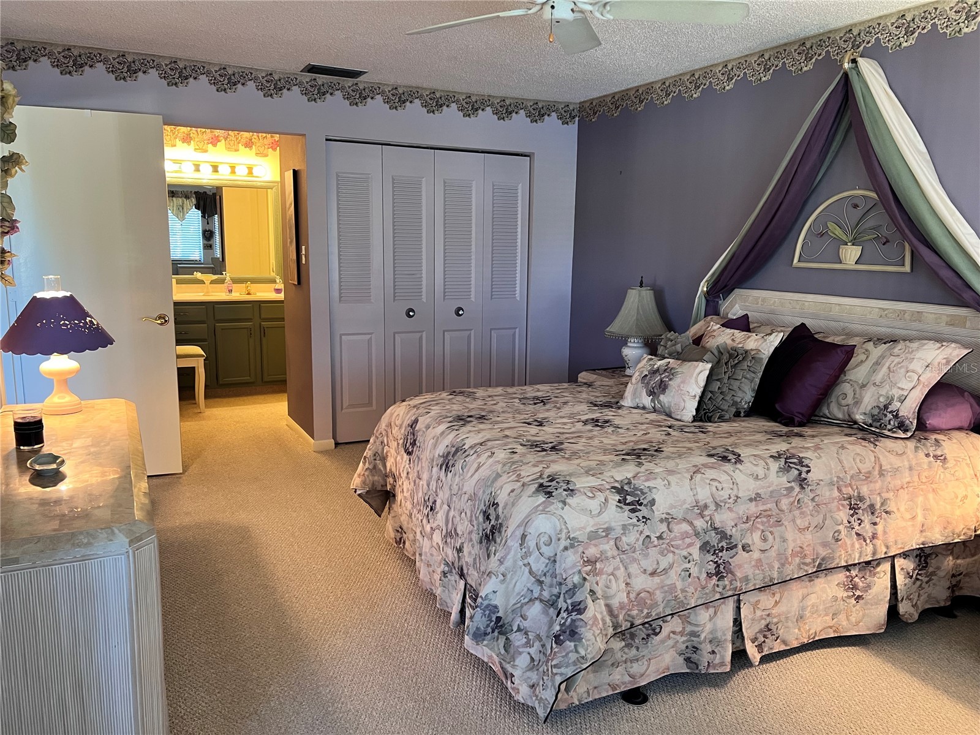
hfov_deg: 67.3
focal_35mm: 26
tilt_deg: -10.2
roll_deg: -0.6
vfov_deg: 53.1
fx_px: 736
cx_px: 490
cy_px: 368
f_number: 1.5
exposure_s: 1/60
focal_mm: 5.7
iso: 200
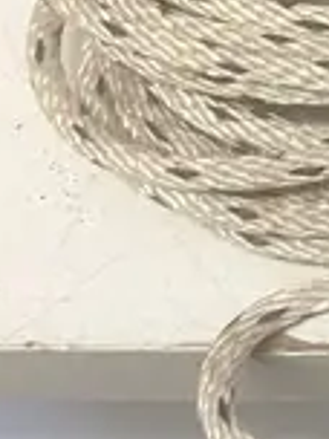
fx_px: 2395
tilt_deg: -59.7
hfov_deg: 6.9
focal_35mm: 189
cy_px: 12
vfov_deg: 10.4
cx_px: 1074
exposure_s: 1/50
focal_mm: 3.99
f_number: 1.8
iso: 100
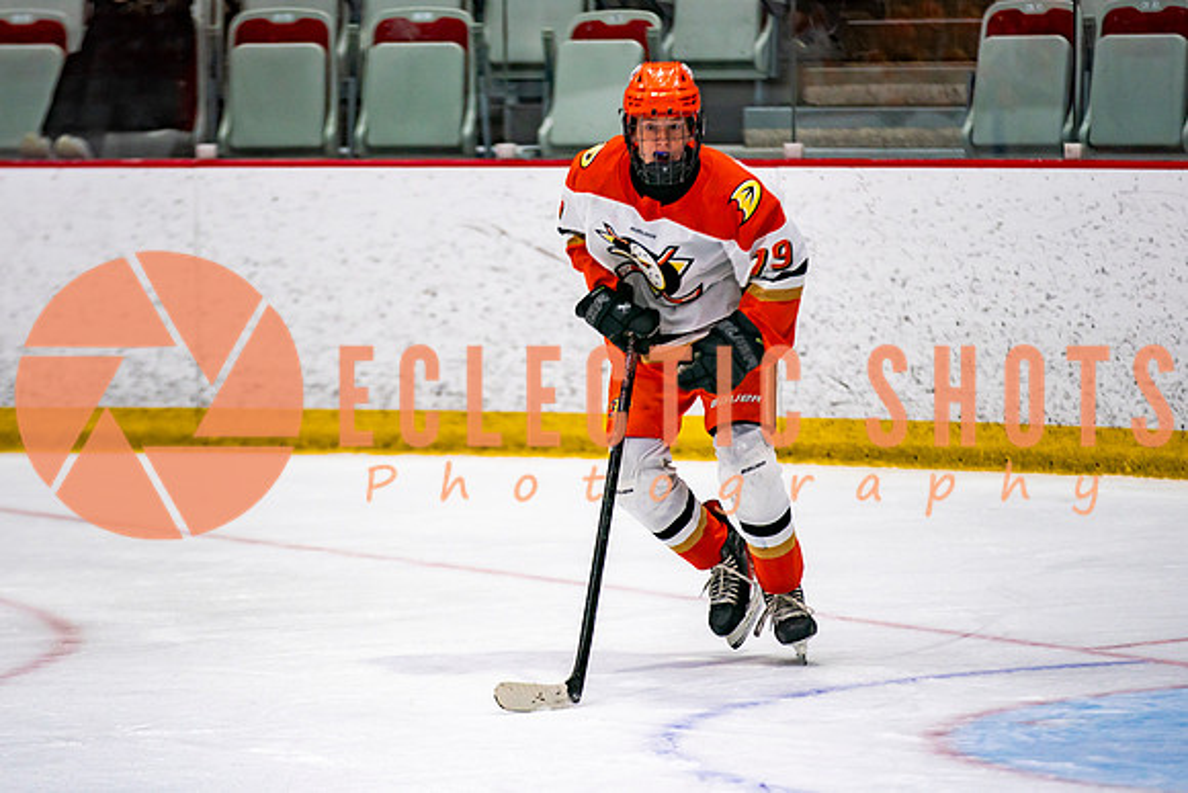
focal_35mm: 252
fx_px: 8307
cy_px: 427
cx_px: 548
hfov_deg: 8.2
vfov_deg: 5.5
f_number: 2.8
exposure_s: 1/640
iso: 640
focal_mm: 190
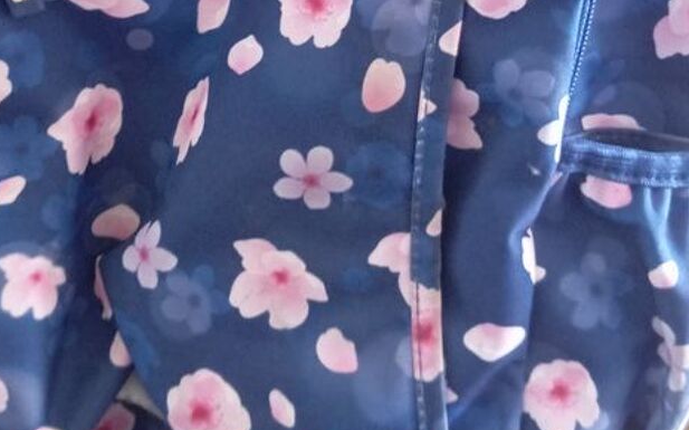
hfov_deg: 31.6
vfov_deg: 19.3
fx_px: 1201
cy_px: -64
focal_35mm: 64
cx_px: 193
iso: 1539
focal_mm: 4.22
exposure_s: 1/16.7
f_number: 1.8
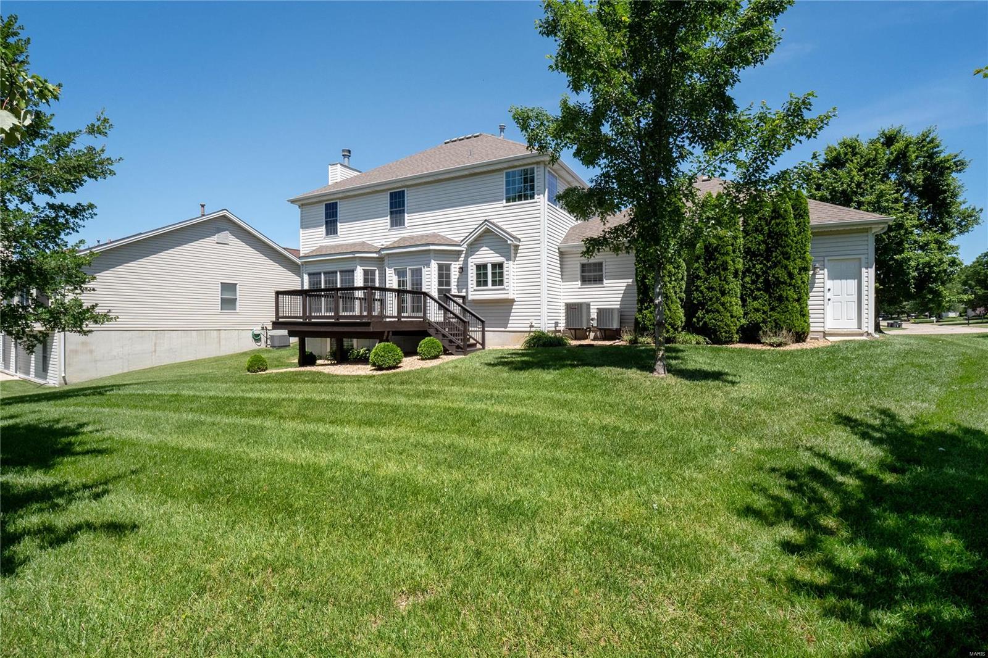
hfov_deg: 96.7
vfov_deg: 73.7
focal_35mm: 16
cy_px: 329
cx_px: 494
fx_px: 439
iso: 400
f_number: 8
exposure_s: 1/640
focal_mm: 8
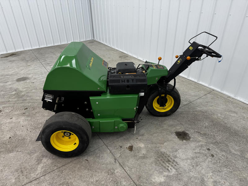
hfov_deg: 71.6
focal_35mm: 24
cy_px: 93
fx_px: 172
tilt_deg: -30.9
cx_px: 124
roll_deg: +0.9
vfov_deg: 56.8
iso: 80
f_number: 1.78
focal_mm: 6.76
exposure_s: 1/120
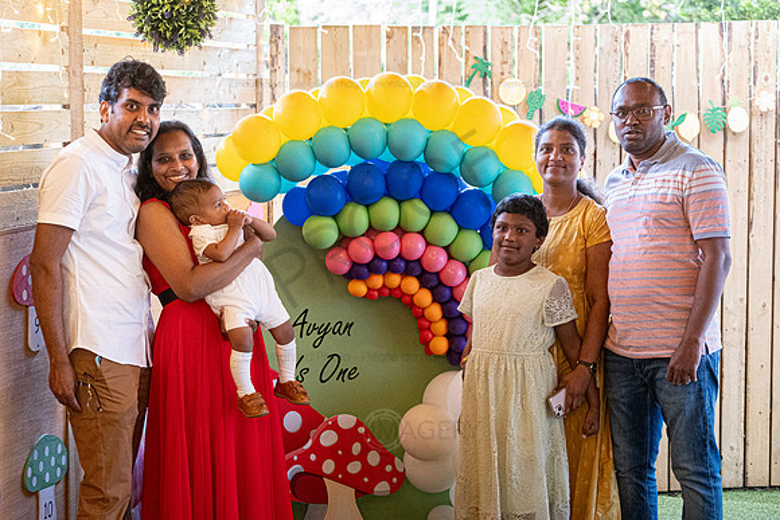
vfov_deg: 18.2
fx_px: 1625
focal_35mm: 75
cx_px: 390
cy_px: 260
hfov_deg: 27.0
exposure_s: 1/60
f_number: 2.8
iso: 3200
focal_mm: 50
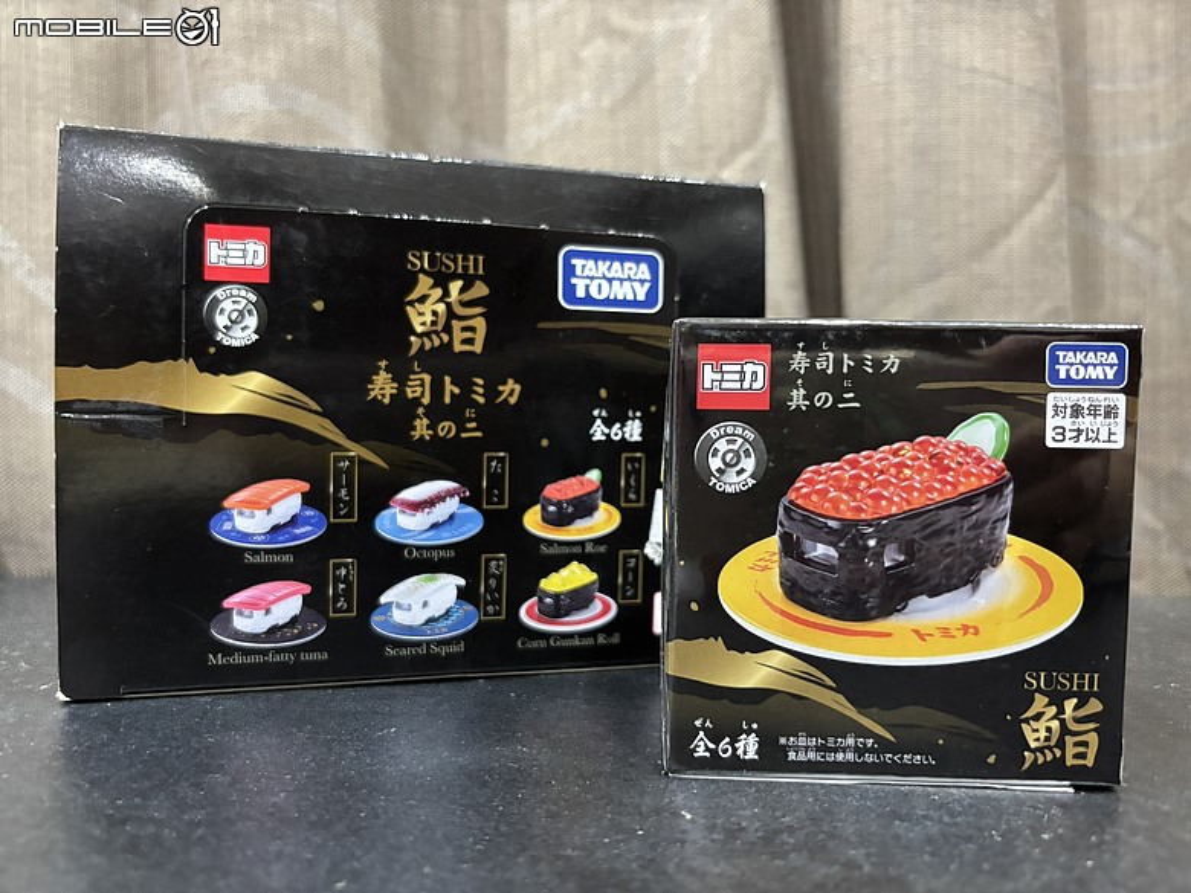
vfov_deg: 53.1
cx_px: 596
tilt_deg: -0.8
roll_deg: -0.8
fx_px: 895
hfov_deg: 67.3
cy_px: 446
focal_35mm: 26
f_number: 1.6
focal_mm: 5.96
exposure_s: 1/30
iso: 640
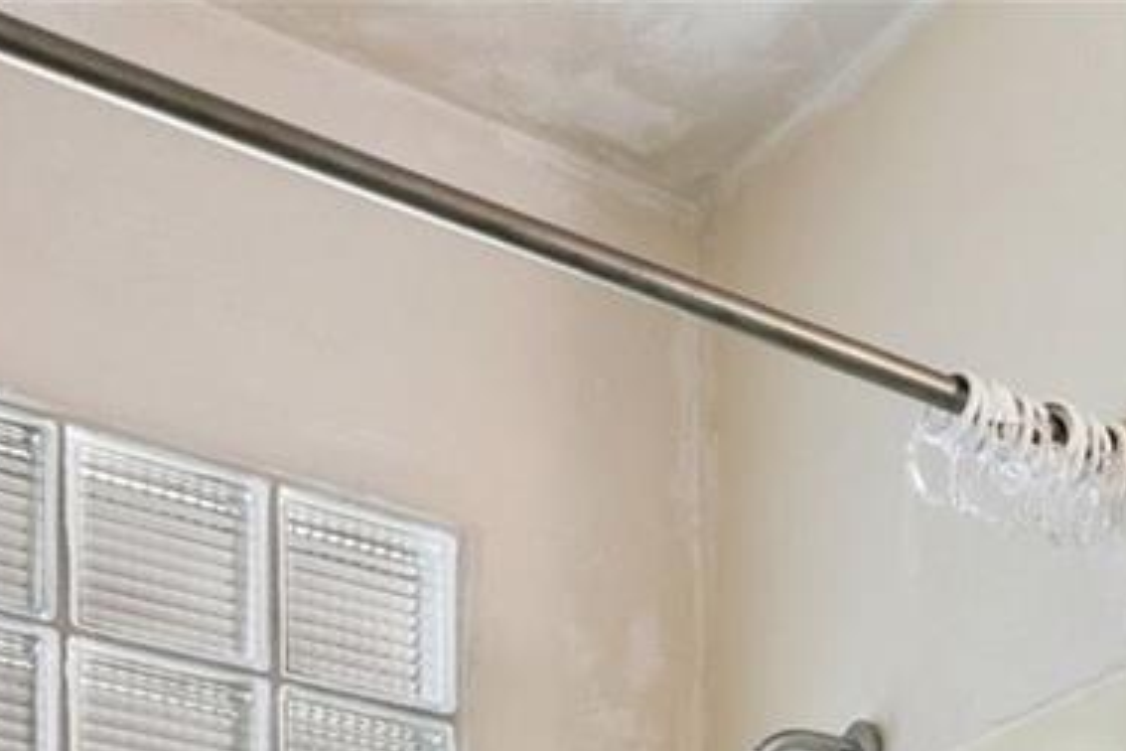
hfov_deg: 27.1
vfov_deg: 14.8
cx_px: 1004
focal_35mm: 72
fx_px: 2252
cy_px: 1585
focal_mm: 17
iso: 400
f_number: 9
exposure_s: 1/4
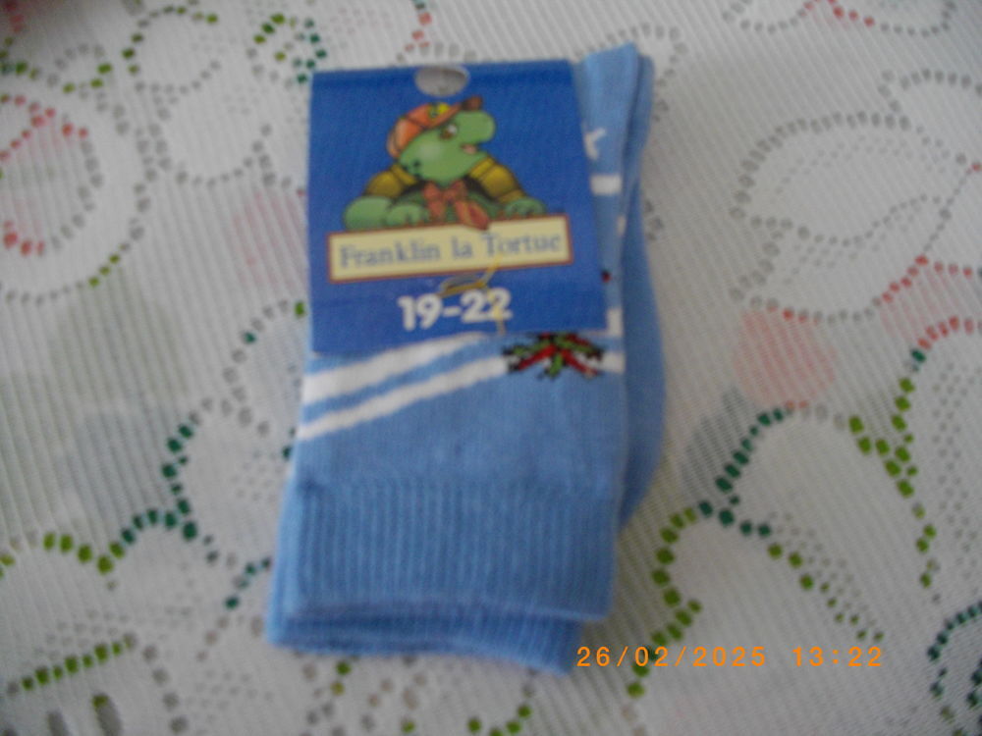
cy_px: 368
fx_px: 908
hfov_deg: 56.8
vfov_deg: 44.2
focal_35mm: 32
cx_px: 491
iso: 200
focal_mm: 5.7
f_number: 2.9
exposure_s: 1/60
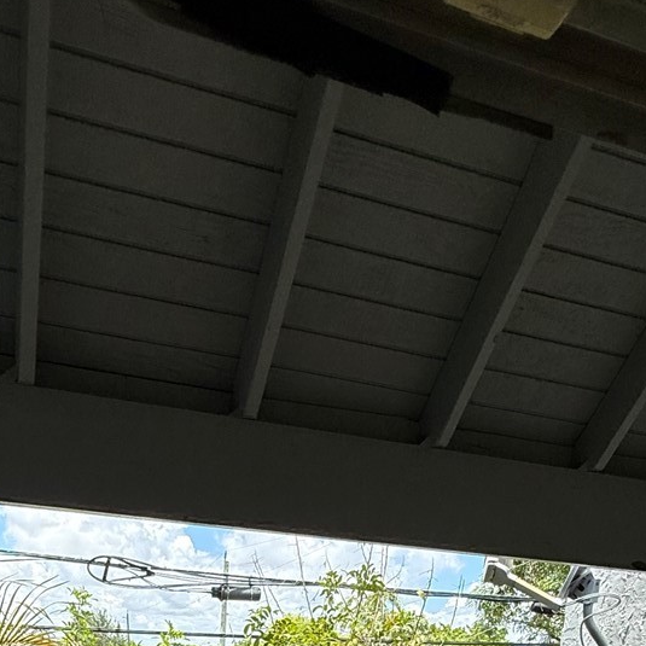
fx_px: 781
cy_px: 872
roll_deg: -2.6
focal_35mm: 37
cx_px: 244
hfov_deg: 44.6
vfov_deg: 32.0
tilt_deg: -13.5
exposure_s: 1/830
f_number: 2.2
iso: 64
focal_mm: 2.22
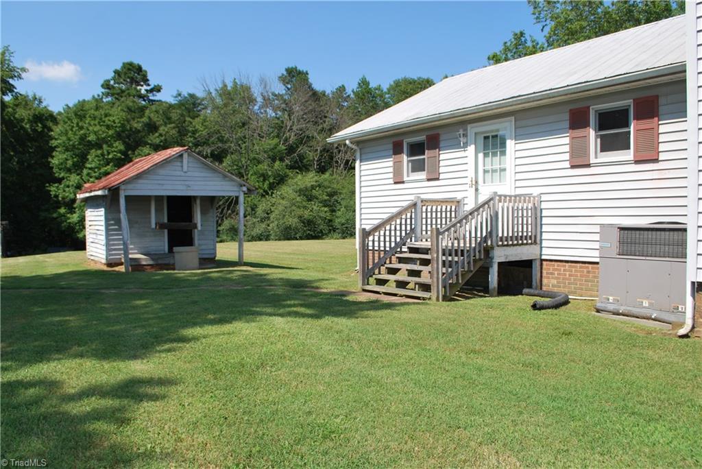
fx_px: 527
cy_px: 234
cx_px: 351
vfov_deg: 48.0
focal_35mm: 27
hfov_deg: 67.4
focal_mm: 18
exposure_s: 1/200
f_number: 9
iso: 100
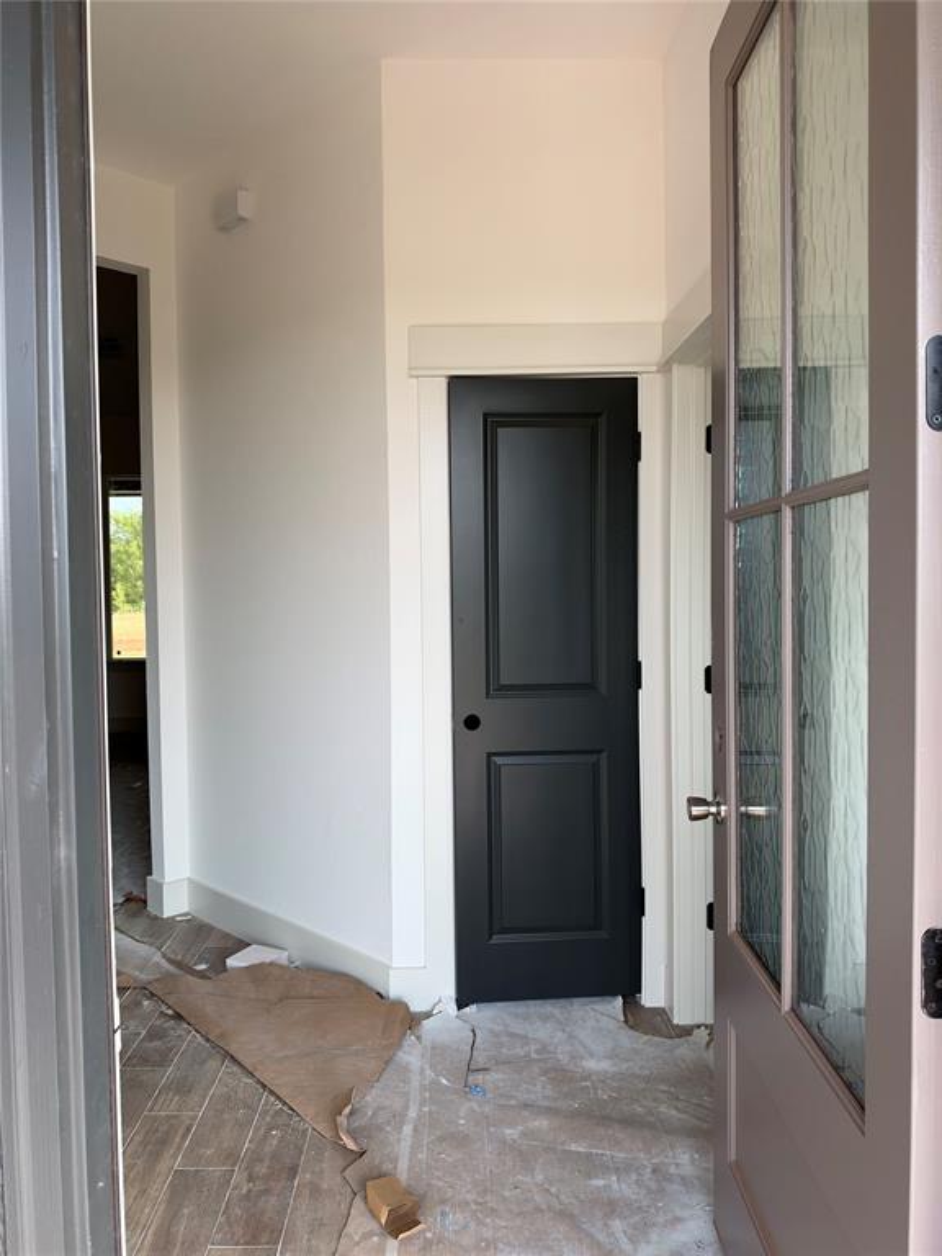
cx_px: 471
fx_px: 871
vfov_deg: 71.6
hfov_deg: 56.8
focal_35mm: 24
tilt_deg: +0.3
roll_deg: +0.3
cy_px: 628
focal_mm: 6.93
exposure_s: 1/322
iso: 80
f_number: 1.8
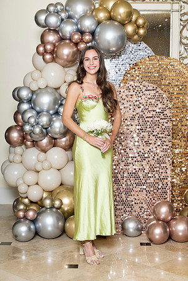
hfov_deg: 19.5
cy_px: 140
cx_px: 94
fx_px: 548
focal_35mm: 70
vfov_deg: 28.8
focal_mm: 70
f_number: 5.6
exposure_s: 1/200
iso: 250
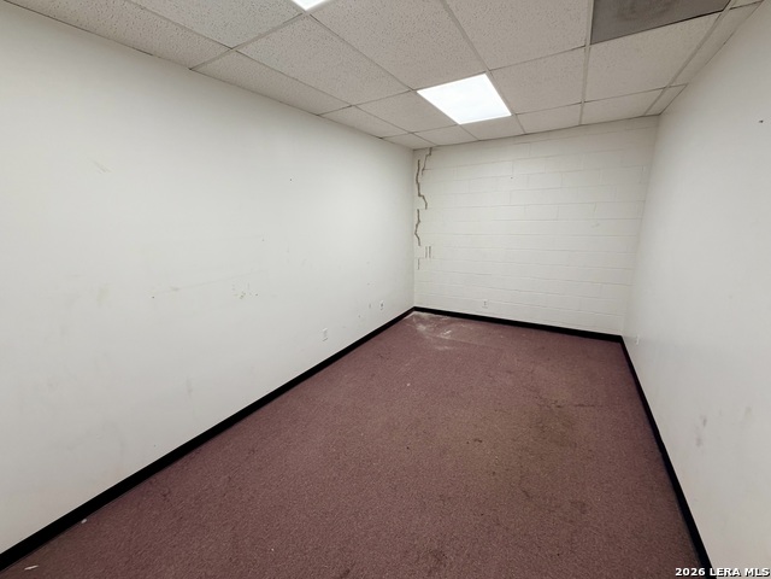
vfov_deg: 85.7
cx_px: 386
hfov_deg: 102.1
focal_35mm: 14
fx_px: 312
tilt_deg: -12.2
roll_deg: +0.8
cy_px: 290
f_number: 2.2
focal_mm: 2.22
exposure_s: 1/120
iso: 160
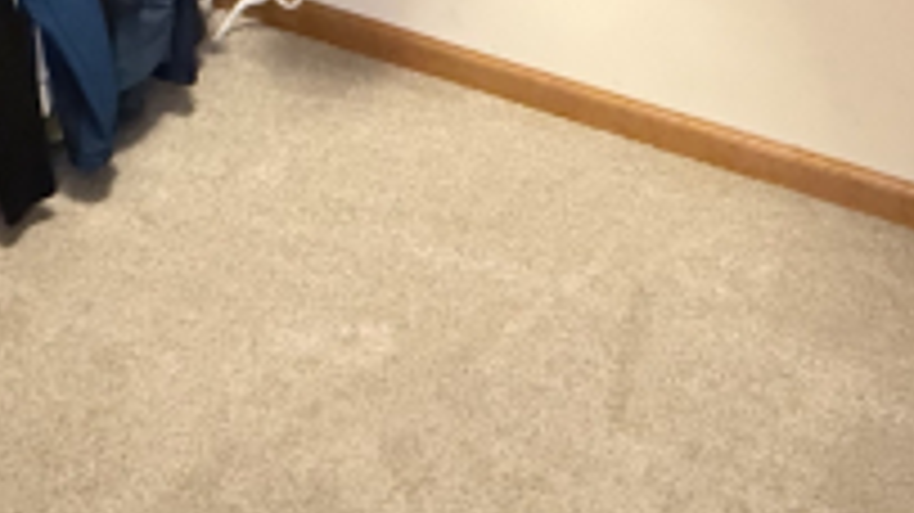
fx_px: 1211
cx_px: 475
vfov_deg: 17.4
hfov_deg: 41.3
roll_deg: -1.2
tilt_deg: -6.3
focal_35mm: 50
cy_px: -508
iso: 2000
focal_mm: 2.22
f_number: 2.2
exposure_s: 1/30
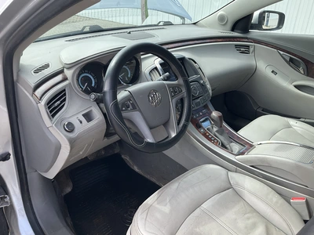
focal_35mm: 29
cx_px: 157
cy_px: 118
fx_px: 263
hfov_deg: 61.7
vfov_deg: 48.2
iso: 25
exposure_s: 1/331
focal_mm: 3
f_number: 1.8
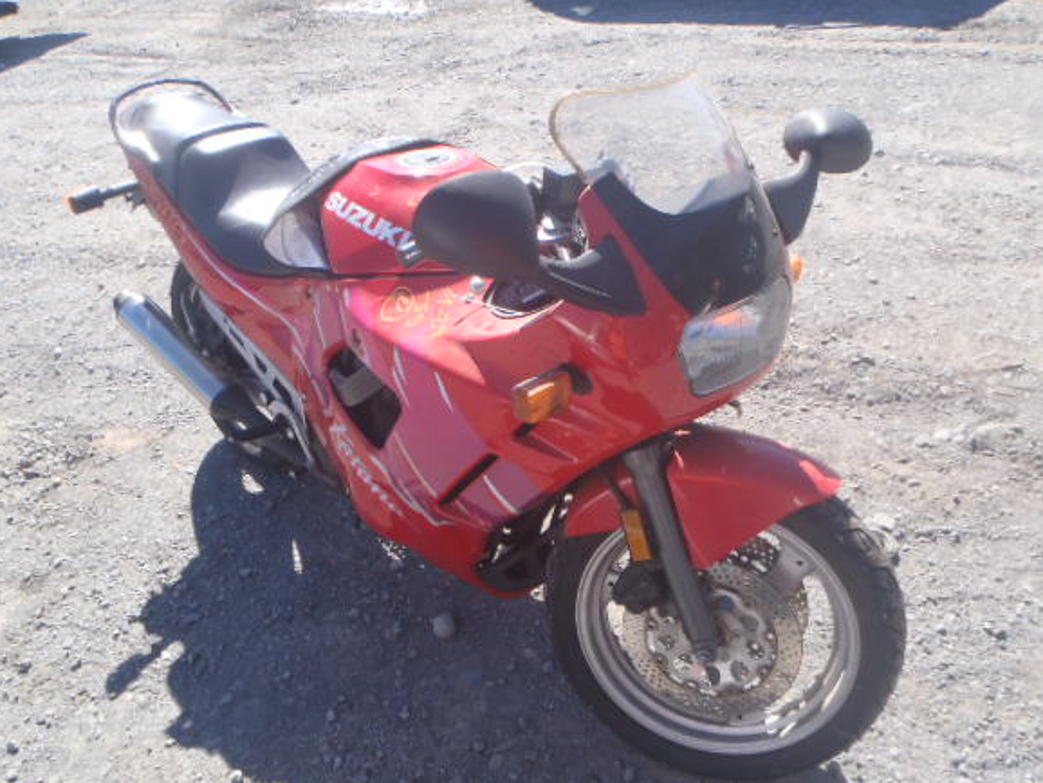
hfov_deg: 58.3
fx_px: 934
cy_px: 429
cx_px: 540
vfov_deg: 45.4
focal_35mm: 31
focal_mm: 5
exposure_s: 1/200
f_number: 4.5
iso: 80
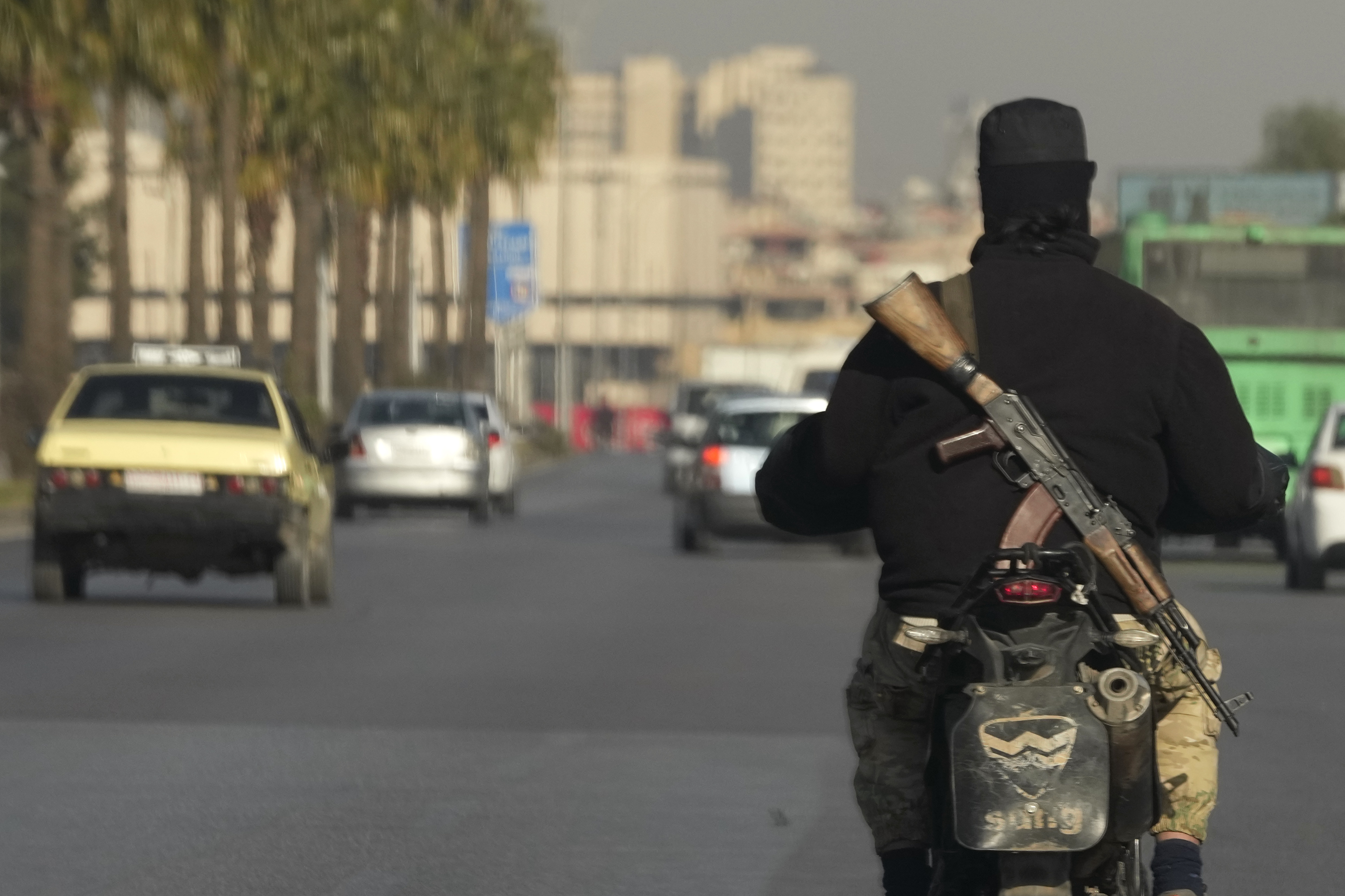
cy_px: 679
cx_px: 1056
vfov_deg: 3.9
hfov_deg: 5.9
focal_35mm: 349
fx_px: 13038
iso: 640
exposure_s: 1/1600
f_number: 8
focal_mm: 200
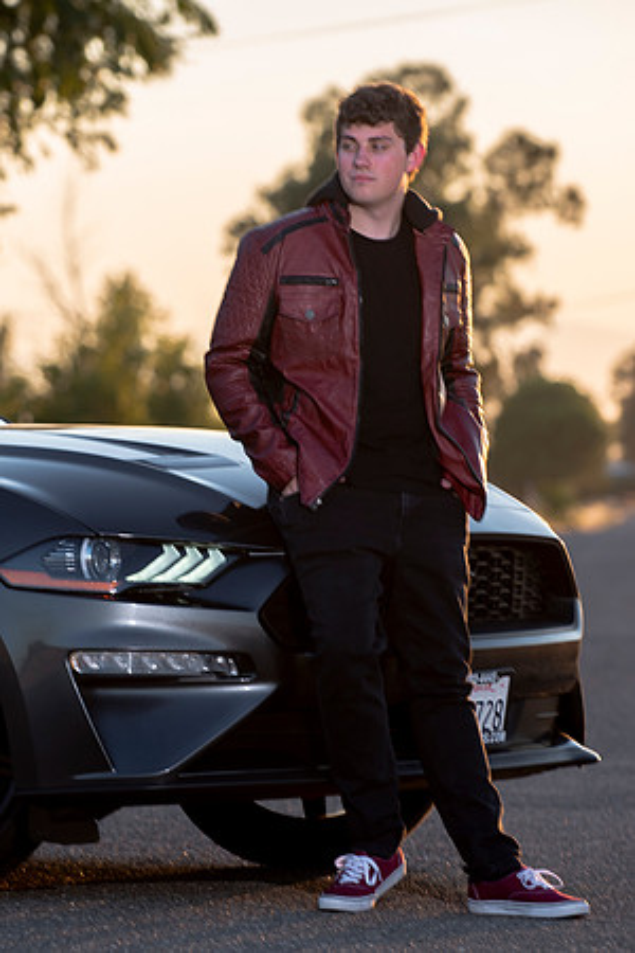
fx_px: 6927
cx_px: 69
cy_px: 433
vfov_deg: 7.9
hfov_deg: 5.2
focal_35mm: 262
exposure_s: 1/100
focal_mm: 160
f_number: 5
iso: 50
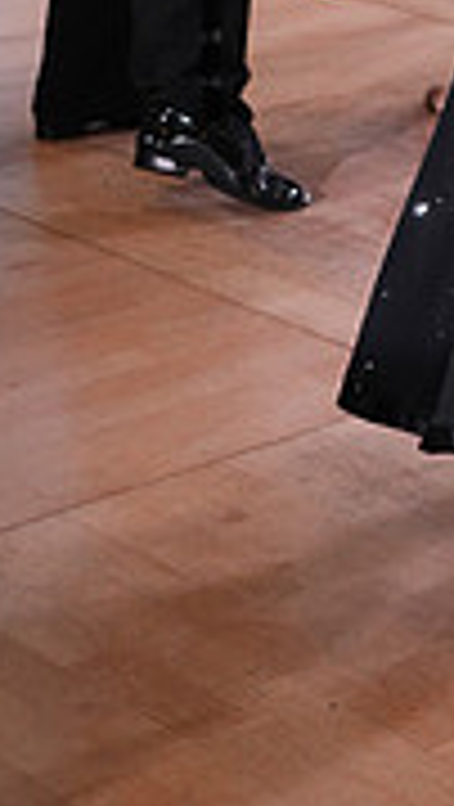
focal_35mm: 119
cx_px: 861
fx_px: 2541
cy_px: -369
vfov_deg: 16.5
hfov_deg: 9.6
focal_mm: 35
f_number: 4
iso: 2500
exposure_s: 1/500
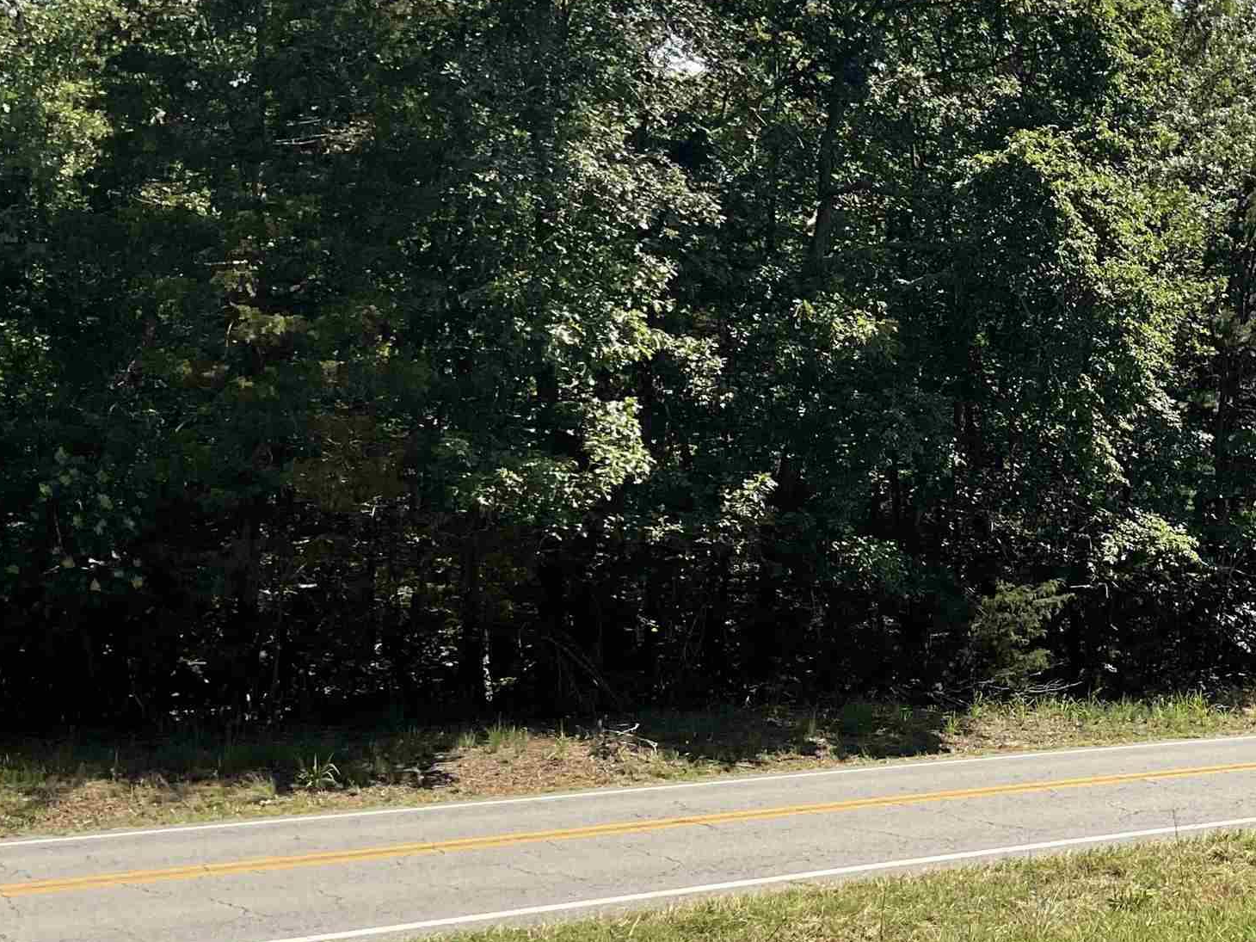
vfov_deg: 23.9
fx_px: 2213
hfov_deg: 29.3
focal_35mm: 61
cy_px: 636
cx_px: 1298
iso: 16
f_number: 1.8
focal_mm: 3
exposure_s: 1/1342
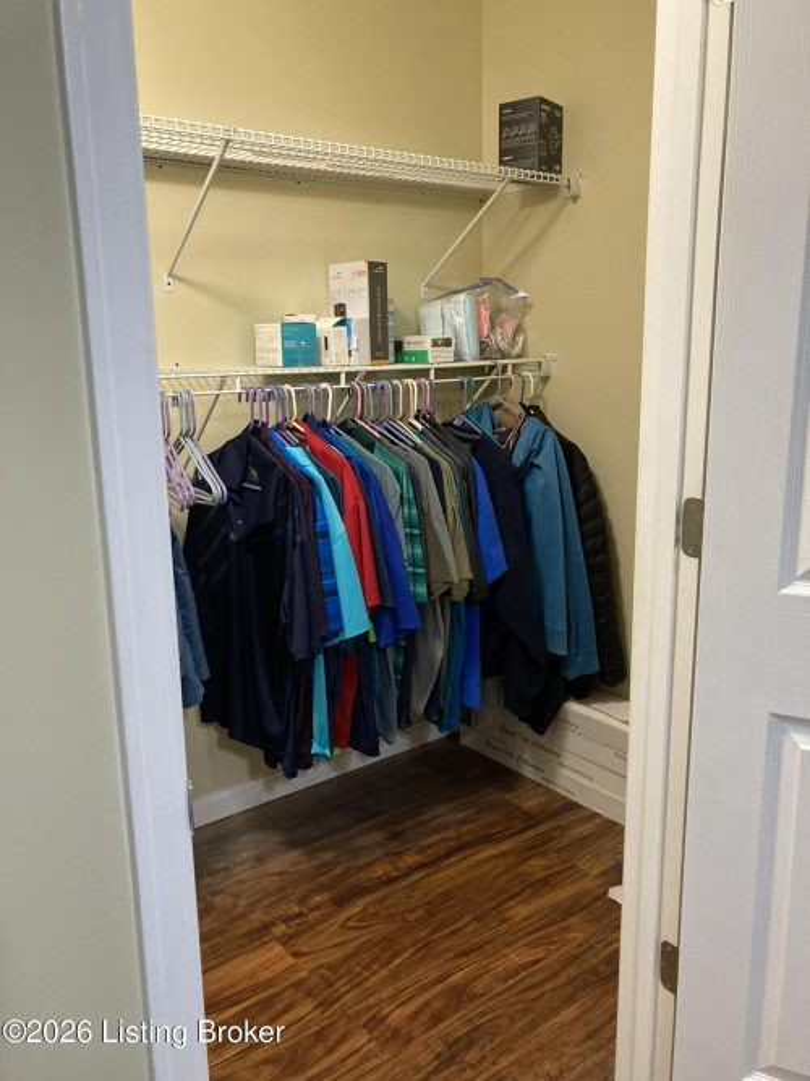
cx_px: 405
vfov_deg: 63.5
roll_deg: +0.3
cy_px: 540
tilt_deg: -10.7
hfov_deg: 49.7
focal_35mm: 28
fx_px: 874
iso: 320
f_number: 1.8
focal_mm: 3.99
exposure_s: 1/60
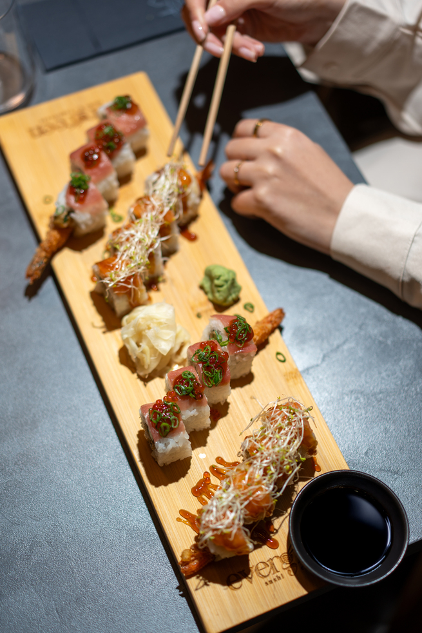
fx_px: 984
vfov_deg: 35.6
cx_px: 208
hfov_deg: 24.2
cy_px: 319
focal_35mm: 56
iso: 50
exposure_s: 1/160
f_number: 1.8
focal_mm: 55
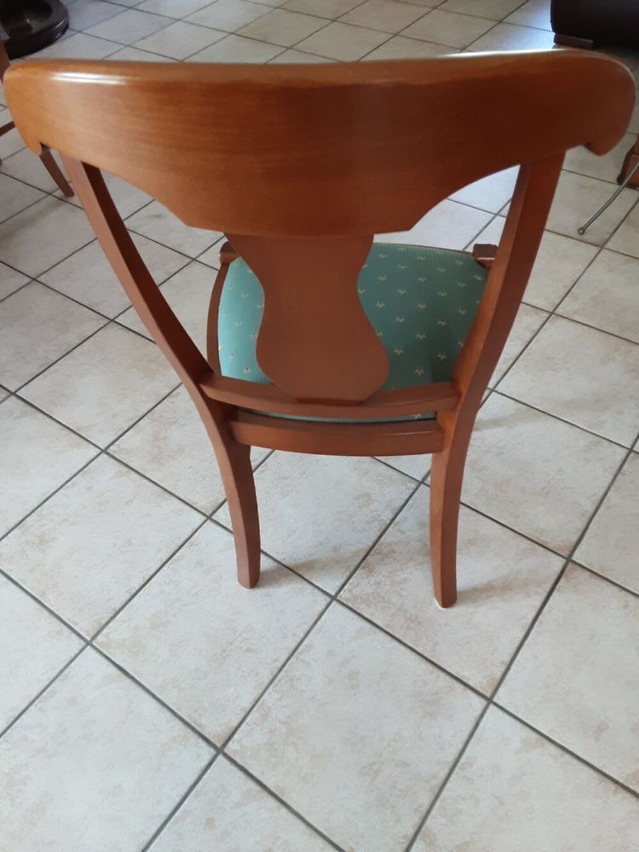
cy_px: 426
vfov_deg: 63.4
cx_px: 320
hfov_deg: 49.8
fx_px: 689
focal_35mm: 28
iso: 160
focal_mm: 2.9
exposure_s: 1/33
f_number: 1.9
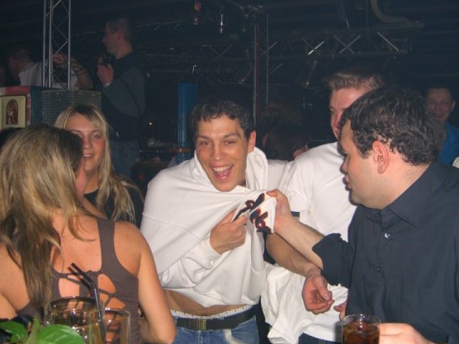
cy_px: 182
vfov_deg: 35.1
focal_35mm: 41
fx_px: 544
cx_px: 231
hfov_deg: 45.8
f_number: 2.8
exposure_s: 1/60
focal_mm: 7.9
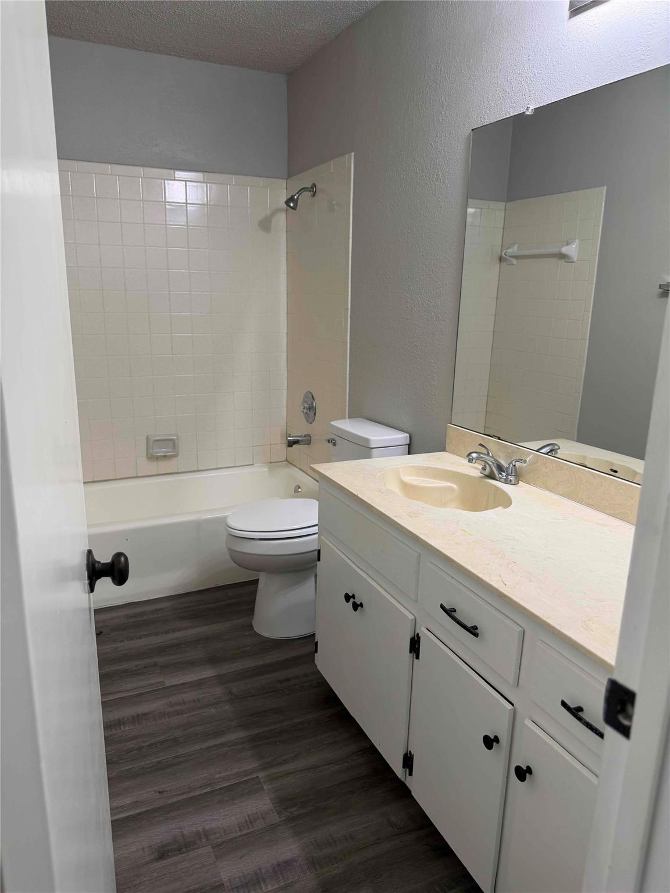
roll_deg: -1.8
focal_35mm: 24
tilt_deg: -14.2
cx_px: 335
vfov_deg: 71.6
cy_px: 446
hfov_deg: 56.8
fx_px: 619
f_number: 1.78
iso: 160
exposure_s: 1/60
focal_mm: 6.76
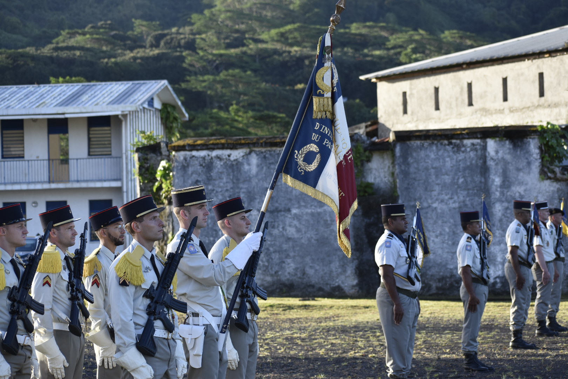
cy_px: 190
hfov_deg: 15.9
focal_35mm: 129
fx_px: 2035
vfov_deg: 10.6
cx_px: 284
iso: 200
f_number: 5.6
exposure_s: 1/250
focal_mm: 86
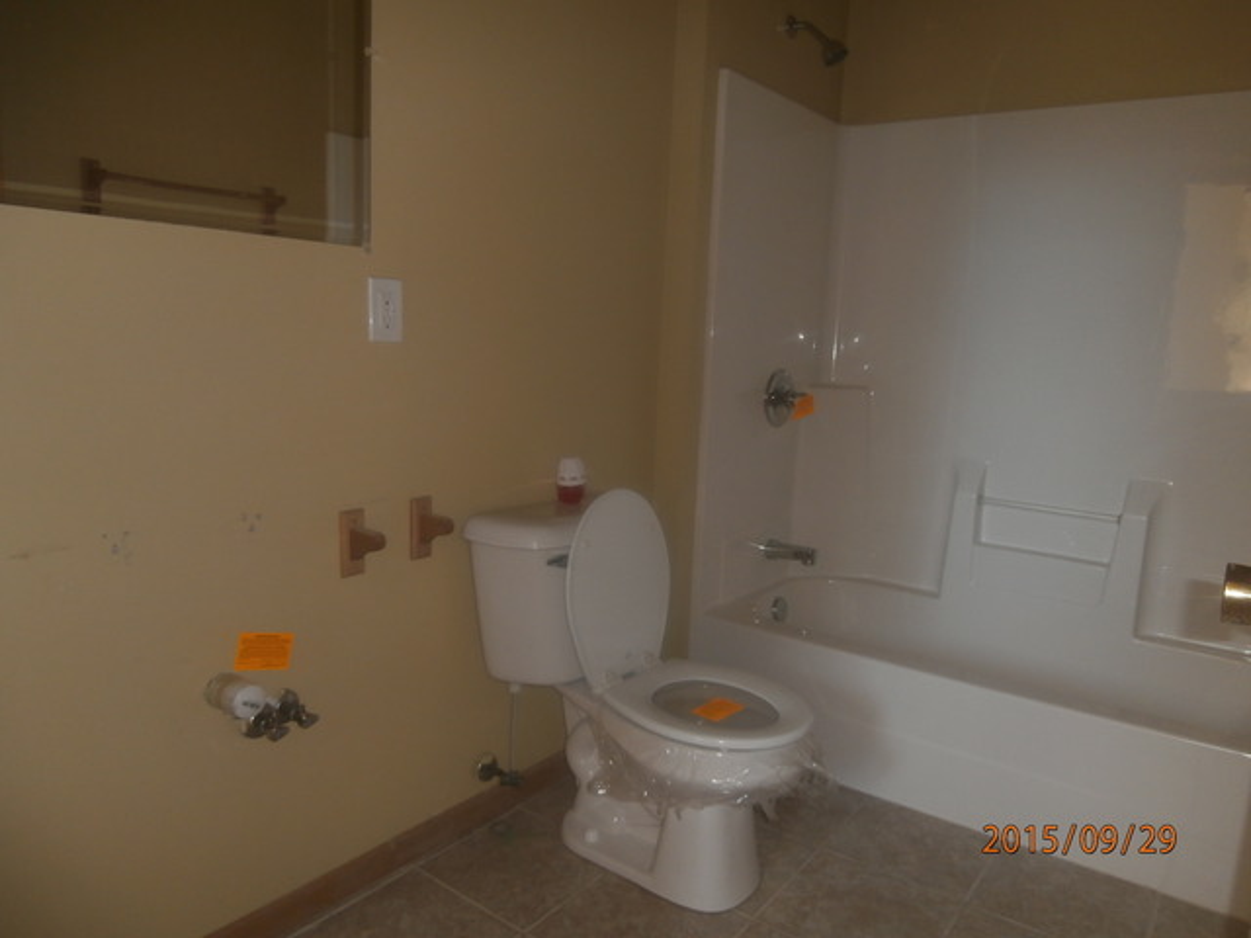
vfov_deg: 56.8
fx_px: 867
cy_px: 469
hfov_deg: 71.6
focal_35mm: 24
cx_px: 626
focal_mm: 4.2
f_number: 3
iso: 100
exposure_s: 1/30
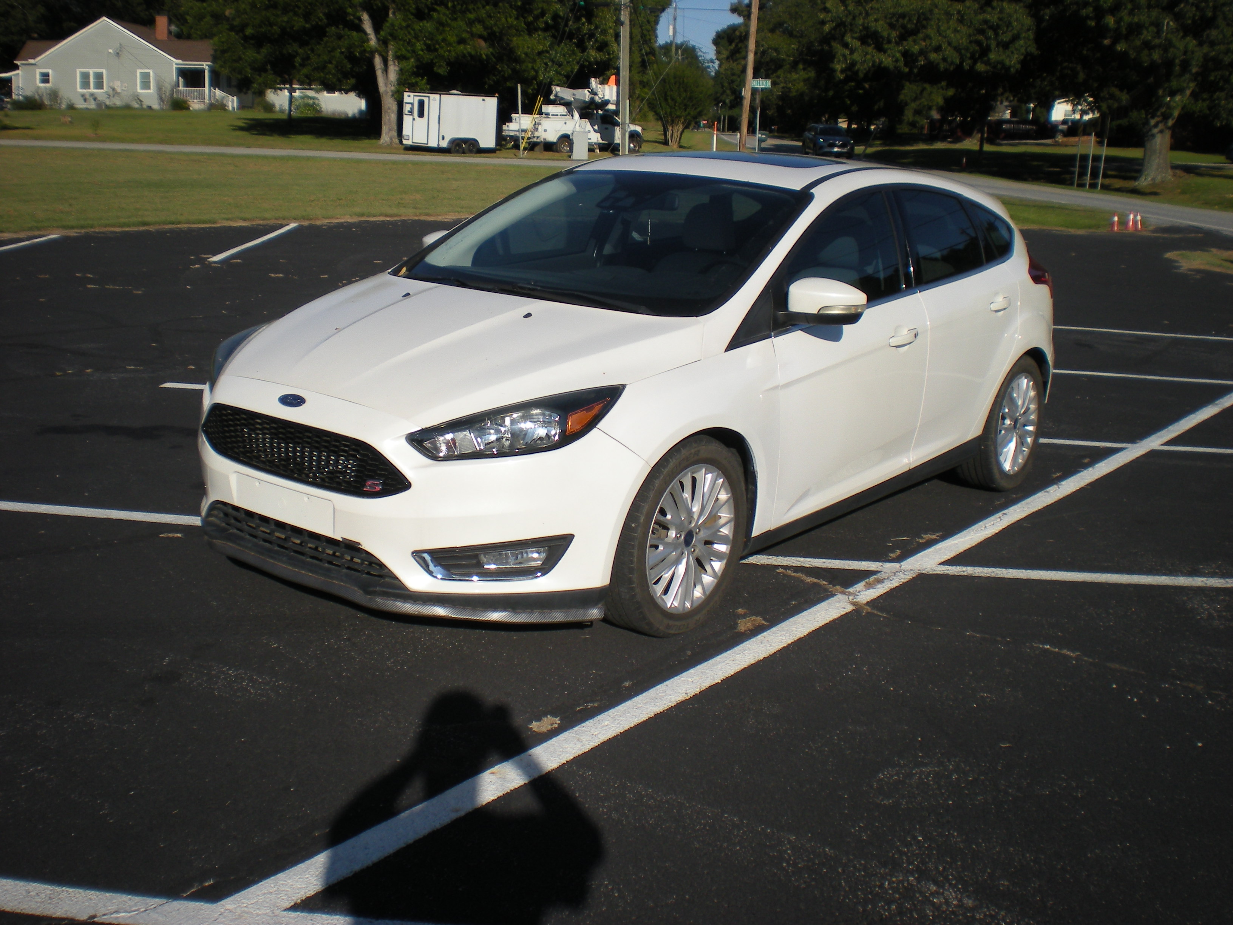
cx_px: 616
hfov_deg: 49.0
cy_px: 462
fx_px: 1354
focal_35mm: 38
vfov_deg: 37.7
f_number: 4.6
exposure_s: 1/882
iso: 64
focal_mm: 6.3
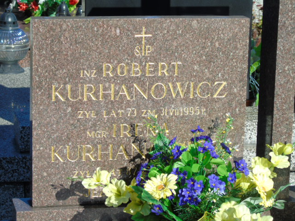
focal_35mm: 108
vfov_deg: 13.7
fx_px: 920
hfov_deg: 18.2
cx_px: 148
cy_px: 110
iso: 80
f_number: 4.4
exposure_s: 1/500
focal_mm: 19
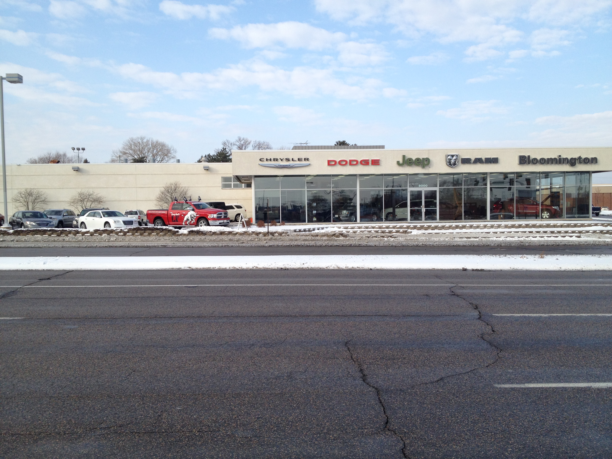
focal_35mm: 35
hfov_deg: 52.6
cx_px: 306
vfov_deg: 40.7
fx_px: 619
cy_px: 230
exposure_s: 1/863
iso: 64
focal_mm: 4.28
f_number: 2.4
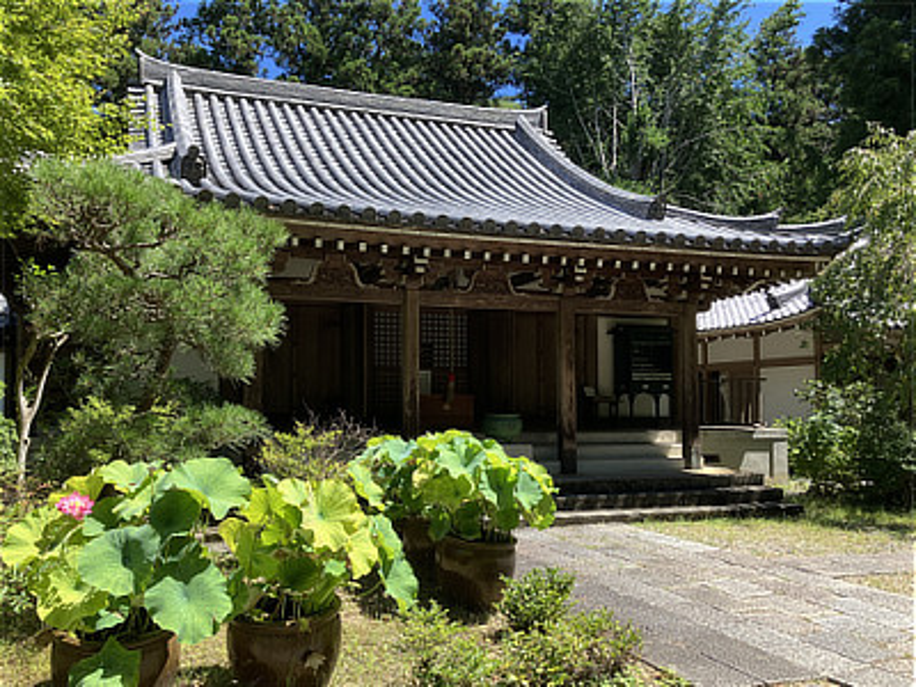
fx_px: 741
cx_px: 458
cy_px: 344
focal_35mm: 28
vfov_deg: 49.7
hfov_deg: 63.4
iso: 32
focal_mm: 4
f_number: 1.8
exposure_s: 1/796
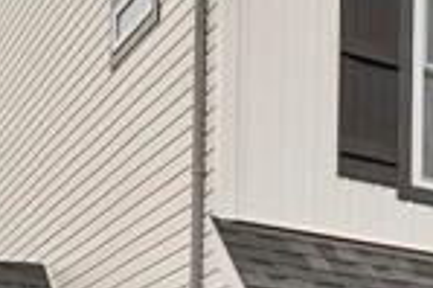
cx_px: 651
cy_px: 535
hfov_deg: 18.7
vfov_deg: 12.8
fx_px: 1153
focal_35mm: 96
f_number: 8
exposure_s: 1/1000
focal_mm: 14
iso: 400
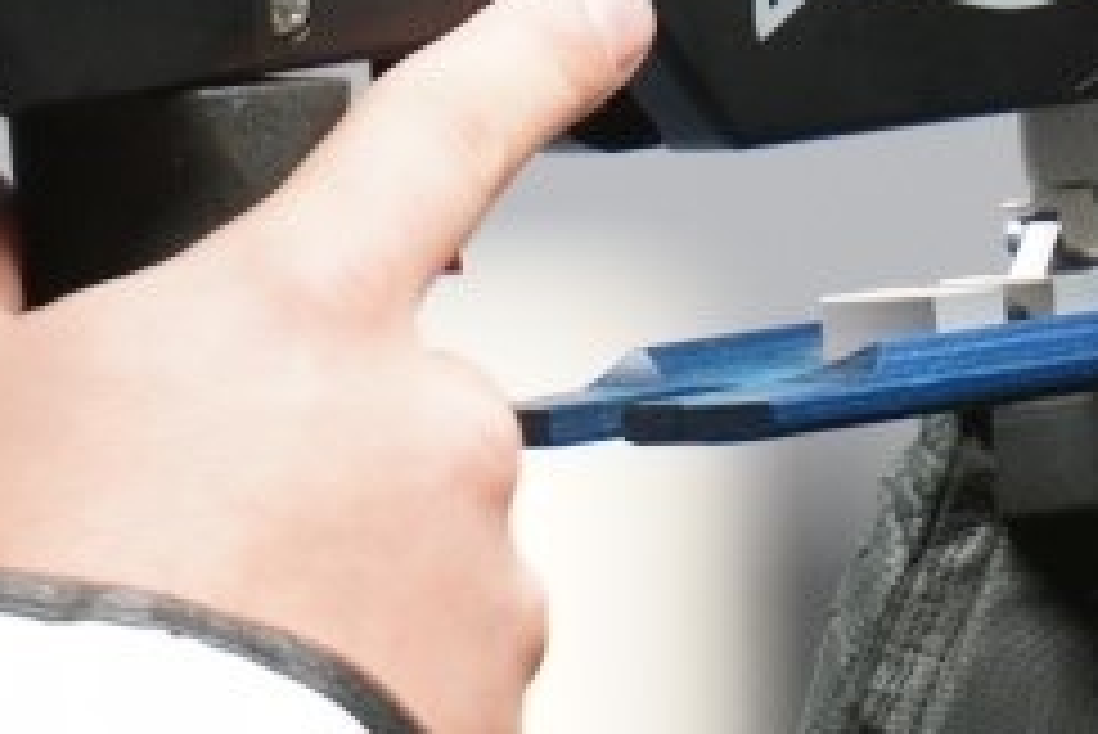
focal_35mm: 1676
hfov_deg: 1.2
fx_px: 51146
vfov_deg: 0.8
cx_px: -94
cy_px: -754
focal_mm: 400
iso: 5000
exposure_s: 1/100
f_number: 5.6
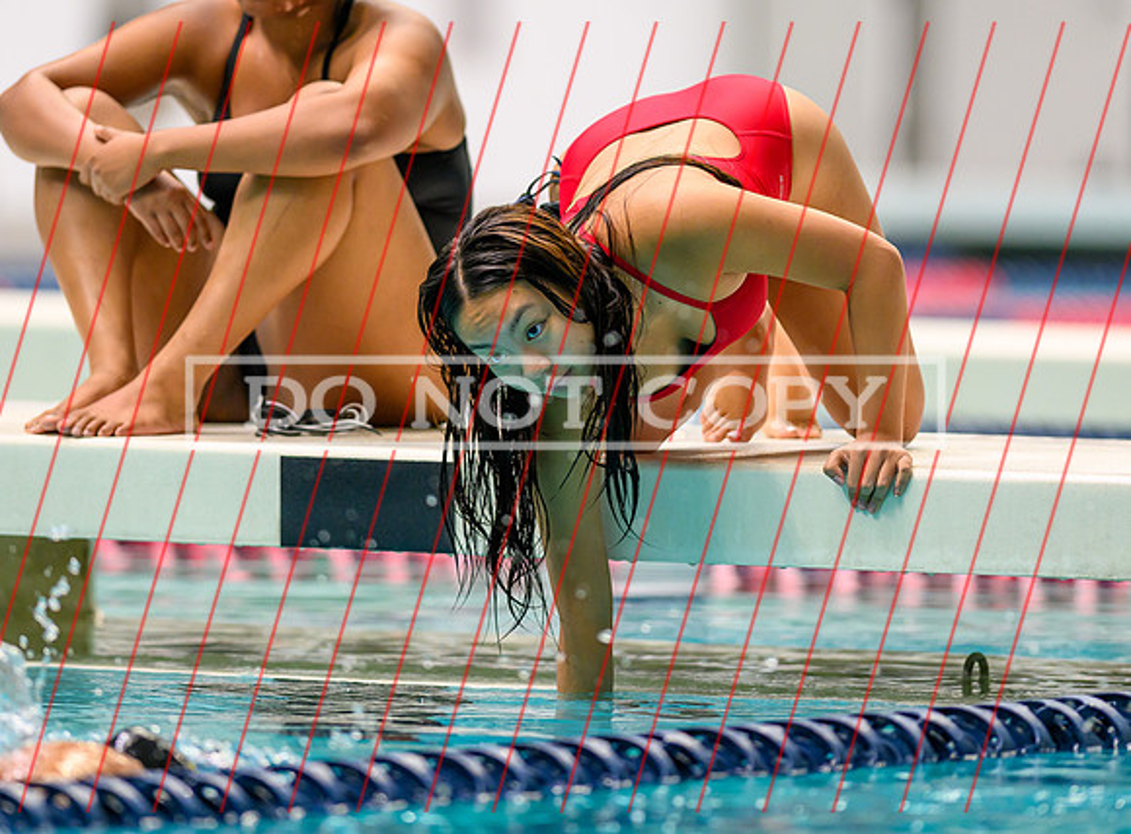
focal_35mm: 412
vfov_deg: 3.6
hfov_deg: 4.8
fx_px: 13393
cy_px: 299
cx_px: 513
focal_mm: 300
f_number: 2.8
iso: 2000
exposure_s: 1/800
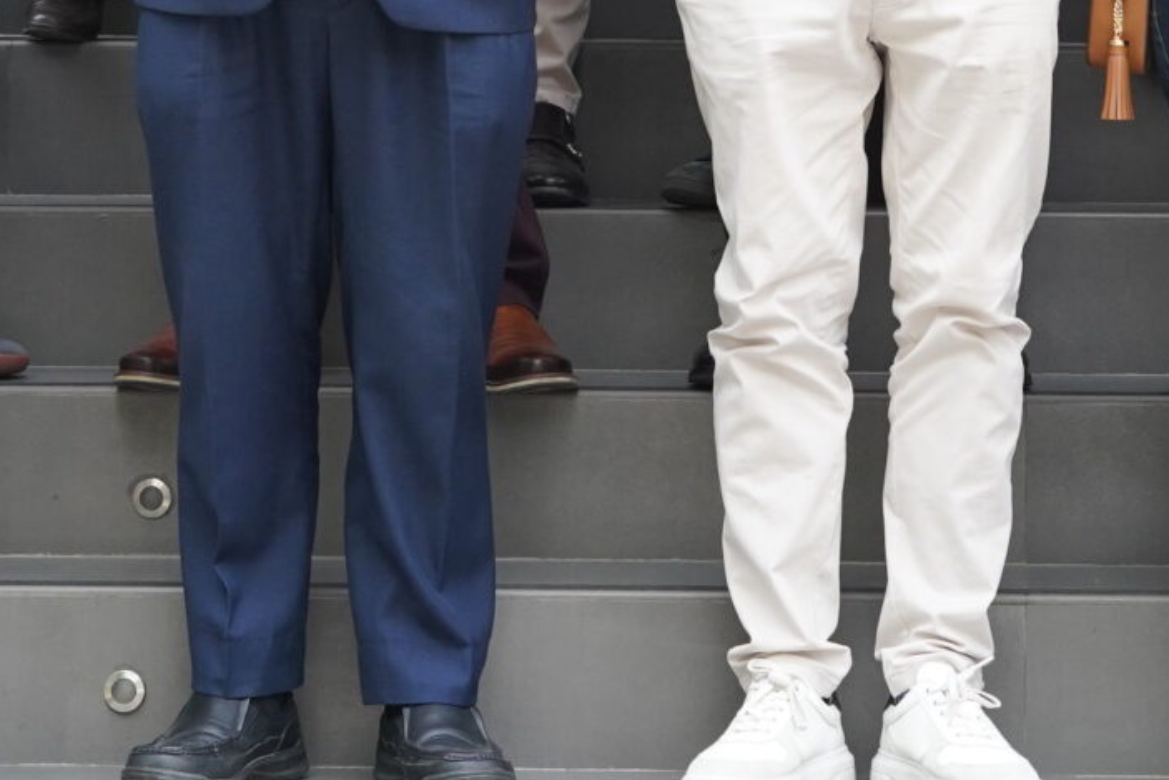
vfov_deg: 7.4
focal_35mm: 182
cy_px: -553
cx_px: 750
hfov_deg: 11.3
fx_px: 5911
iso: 1600
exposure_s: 1/800
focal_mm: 50
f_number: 5
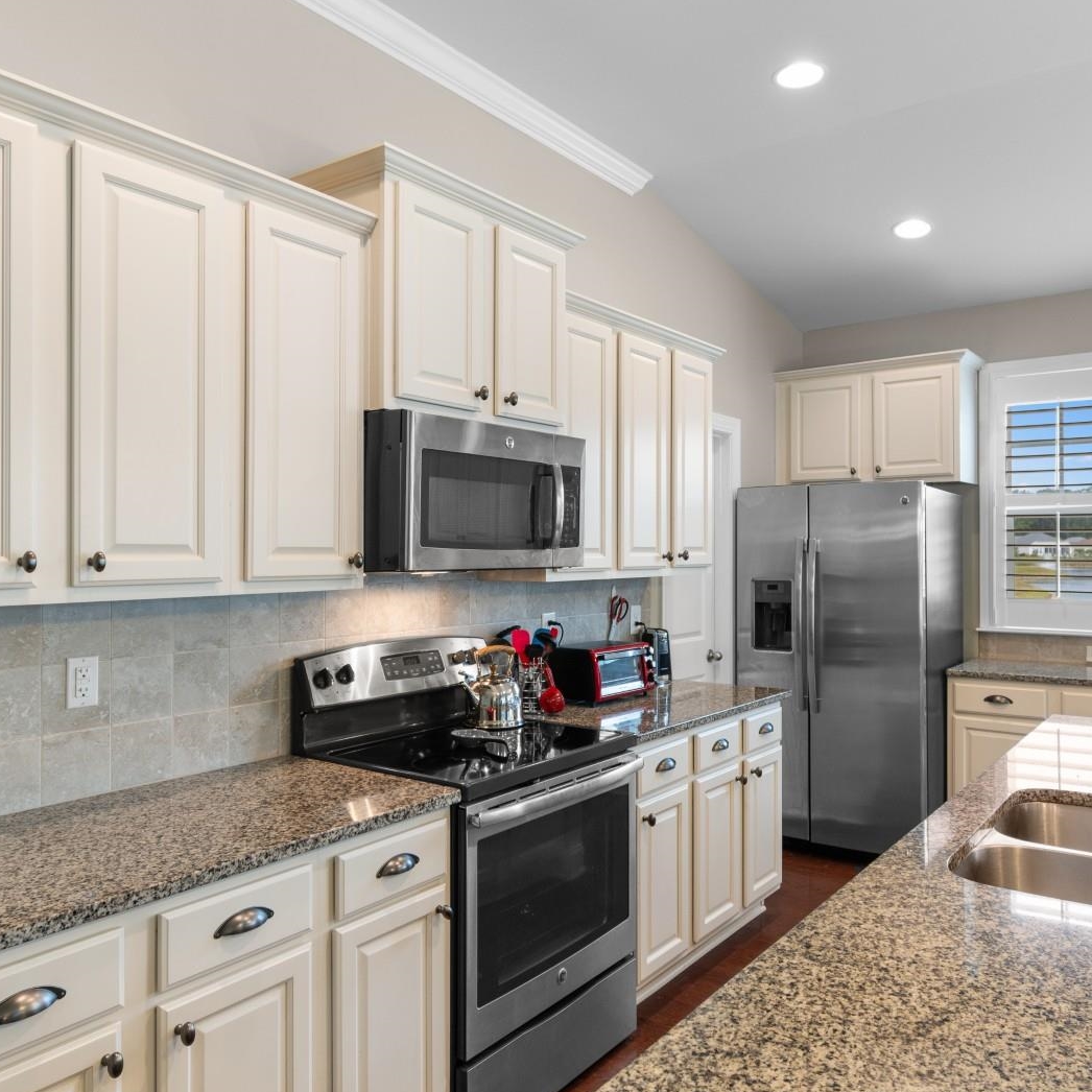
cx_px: 569
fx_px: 892
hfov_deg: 62.9
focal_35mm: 25
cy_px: 544
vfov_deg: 62.9
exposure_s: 1/5
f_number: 4.8
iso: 100
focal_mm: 13
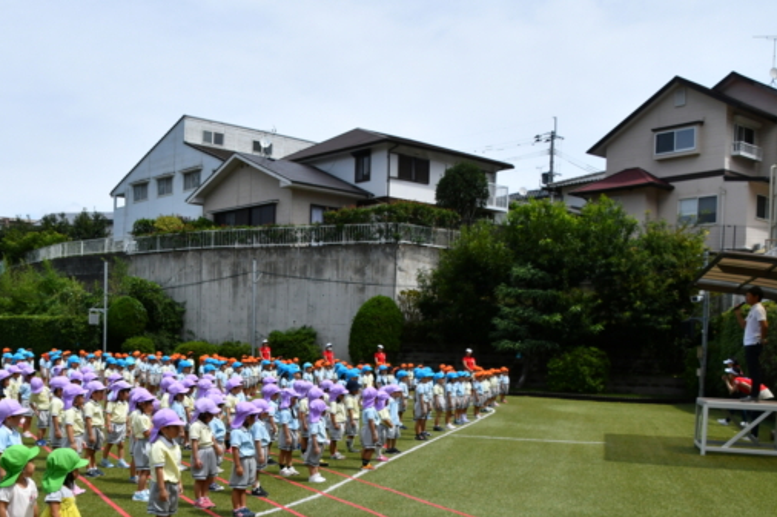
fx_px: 885
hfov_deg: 46.4
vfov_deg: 32.0
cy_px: 391
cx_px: 240
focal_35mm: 41
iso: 400
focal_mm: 18
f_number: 8
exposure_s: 1/2000
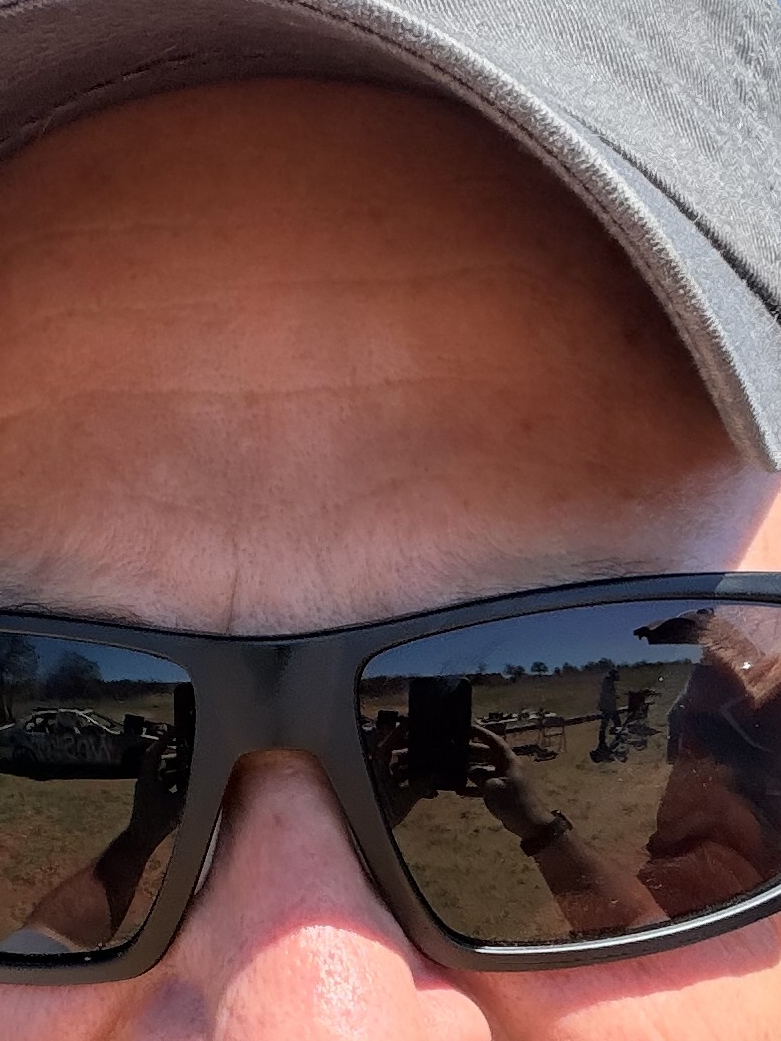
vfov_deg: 21.8
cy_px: 785
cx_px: 240
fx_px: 2677
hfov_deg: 16.5
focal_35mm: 89
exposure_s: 1/403
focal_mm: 2.71
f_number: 1.9
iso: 32
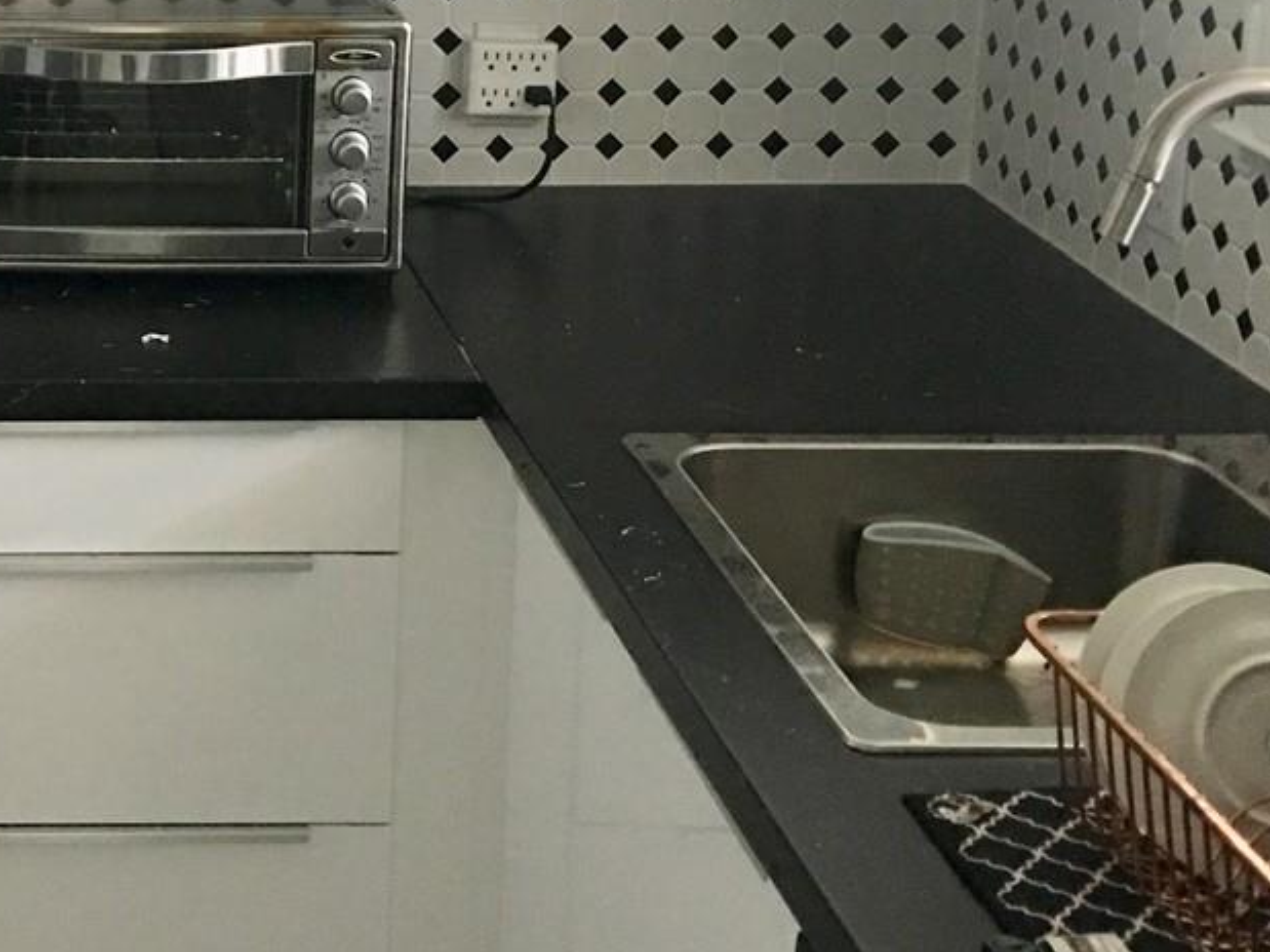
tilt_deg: -9.8
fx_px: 2751
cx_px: -94
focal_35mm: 75
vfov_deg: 19.2
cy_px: 55
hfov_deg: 24.4
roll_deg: +0.4
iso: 64
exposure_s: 1/15
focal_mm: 4.15
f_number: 2.2
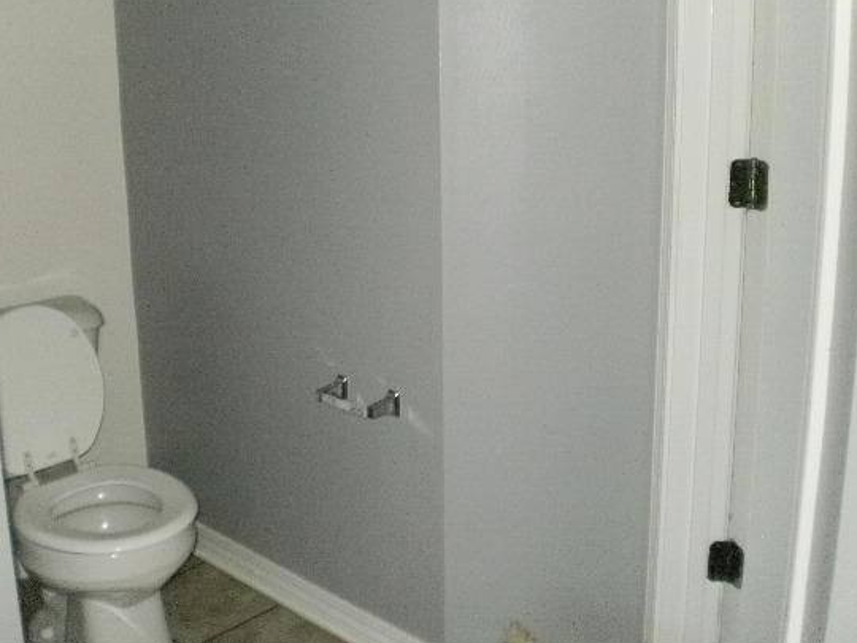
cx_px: 381
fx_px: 1114
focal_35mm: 45
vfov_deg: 32.1
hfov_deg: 42.0
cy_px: 271
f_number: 3.1
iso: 400
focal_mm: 6.3
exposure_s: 1/250
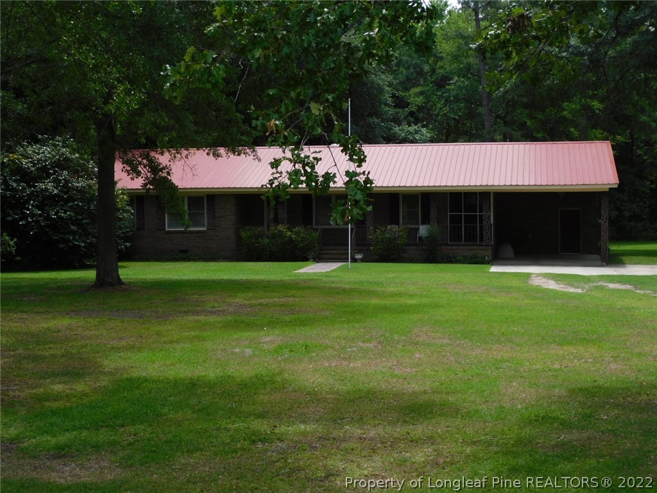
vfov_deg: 24.4
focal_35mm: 60
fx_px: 1139
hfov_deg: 32.2
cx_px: 328
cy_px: 246
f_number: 4.2
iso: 125
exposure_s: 1/640
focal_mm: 10.7
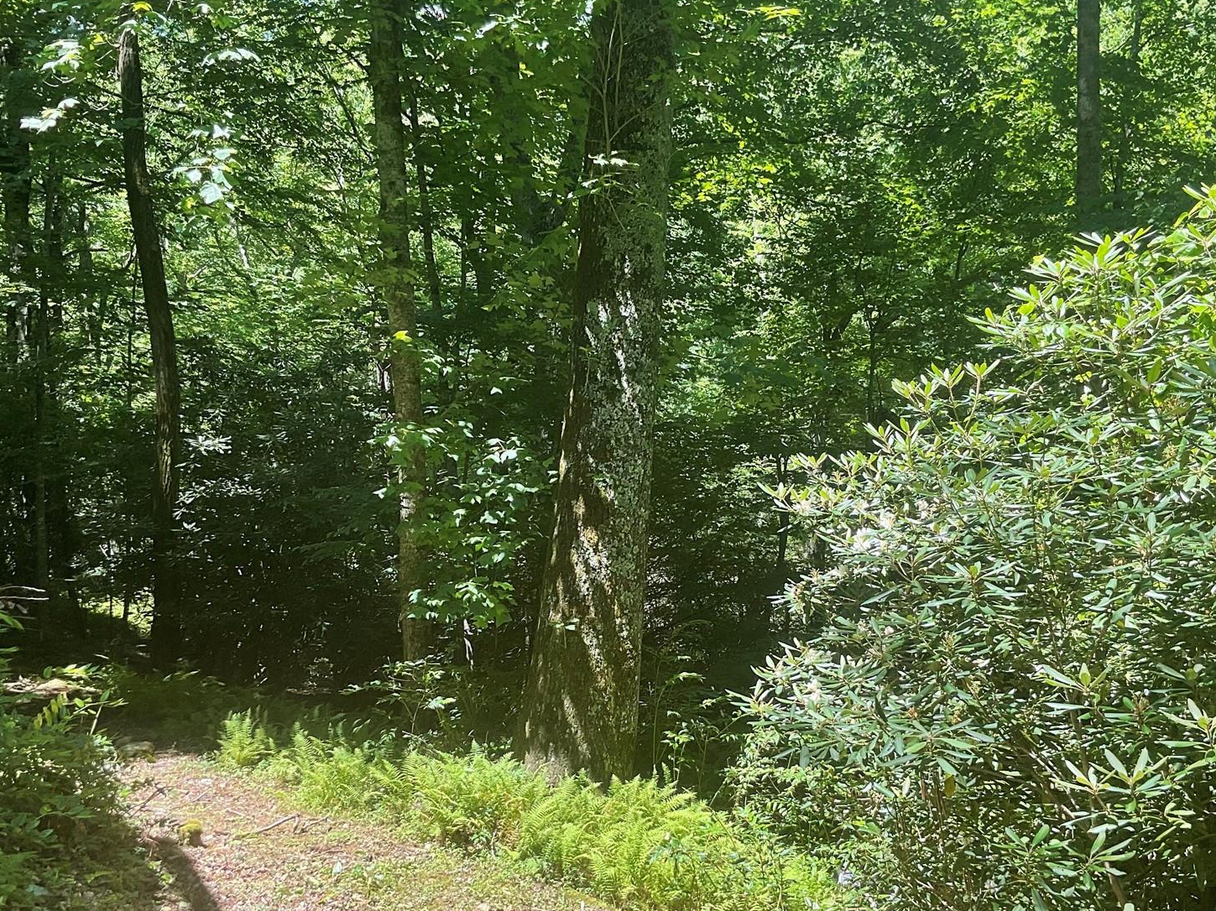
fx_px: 1440
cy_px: 570
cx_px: 670
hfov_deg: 45.7
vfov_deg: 34.9
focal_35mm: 41
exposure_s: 1/253
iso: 16
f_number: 1.8
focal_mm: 3
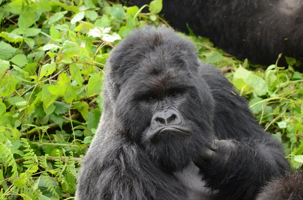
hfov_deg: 12.5
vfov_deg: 8.3
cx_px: 152
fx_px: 1386
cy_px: 100
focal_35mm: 165
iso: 1600
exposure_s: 1/250
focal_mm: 110
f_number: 4.5
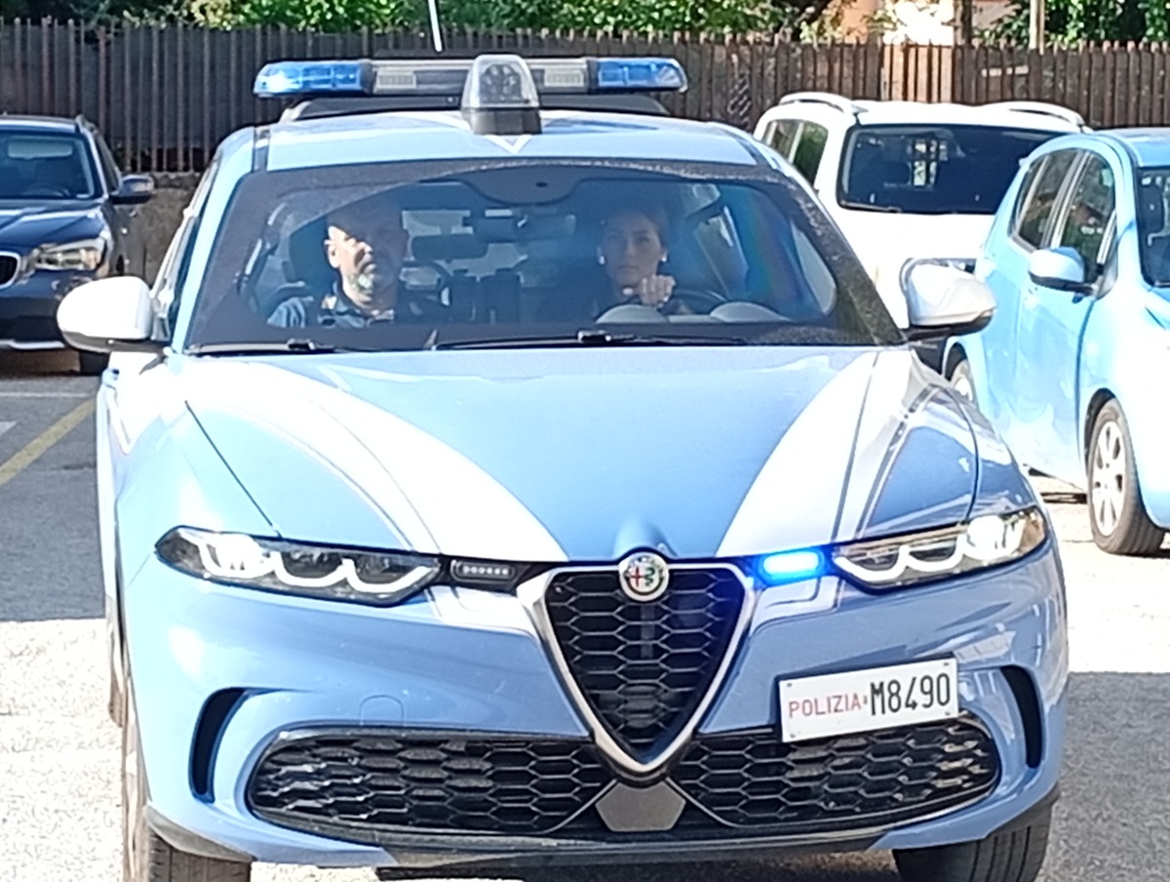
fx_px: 4266
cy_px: 441
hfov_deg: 15.6
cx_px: 585
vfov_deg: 11.8
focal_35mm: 126
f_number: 1.8
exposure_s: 1/152
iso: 50
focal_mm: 3.98
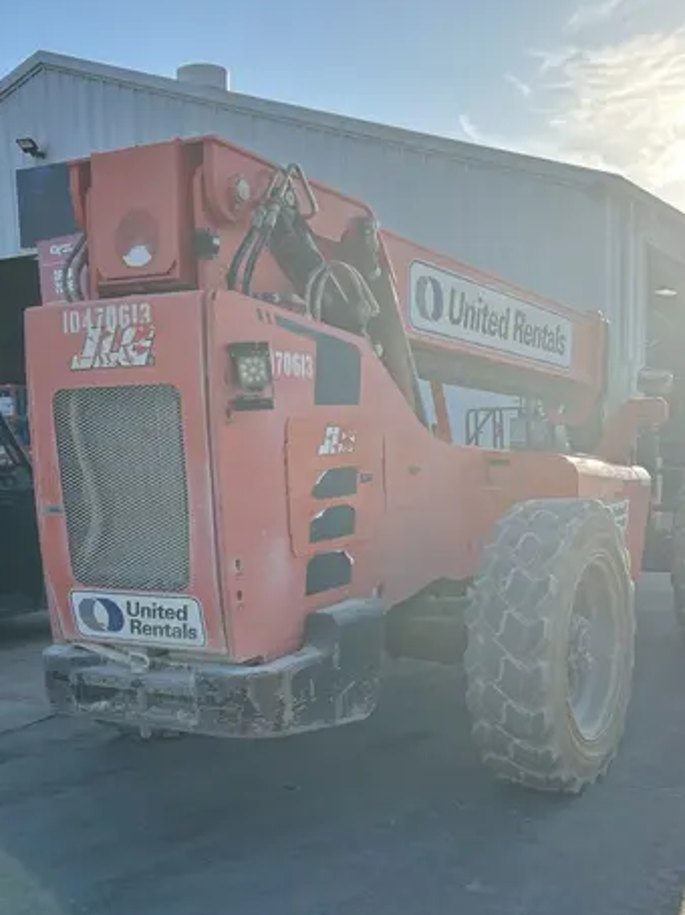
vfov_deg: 44.3
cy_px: 596
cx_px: 363
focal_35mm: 42
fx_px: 1109
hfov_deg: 34.3
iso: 50
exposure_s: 1/2762
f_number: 1.5
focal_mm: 5.7
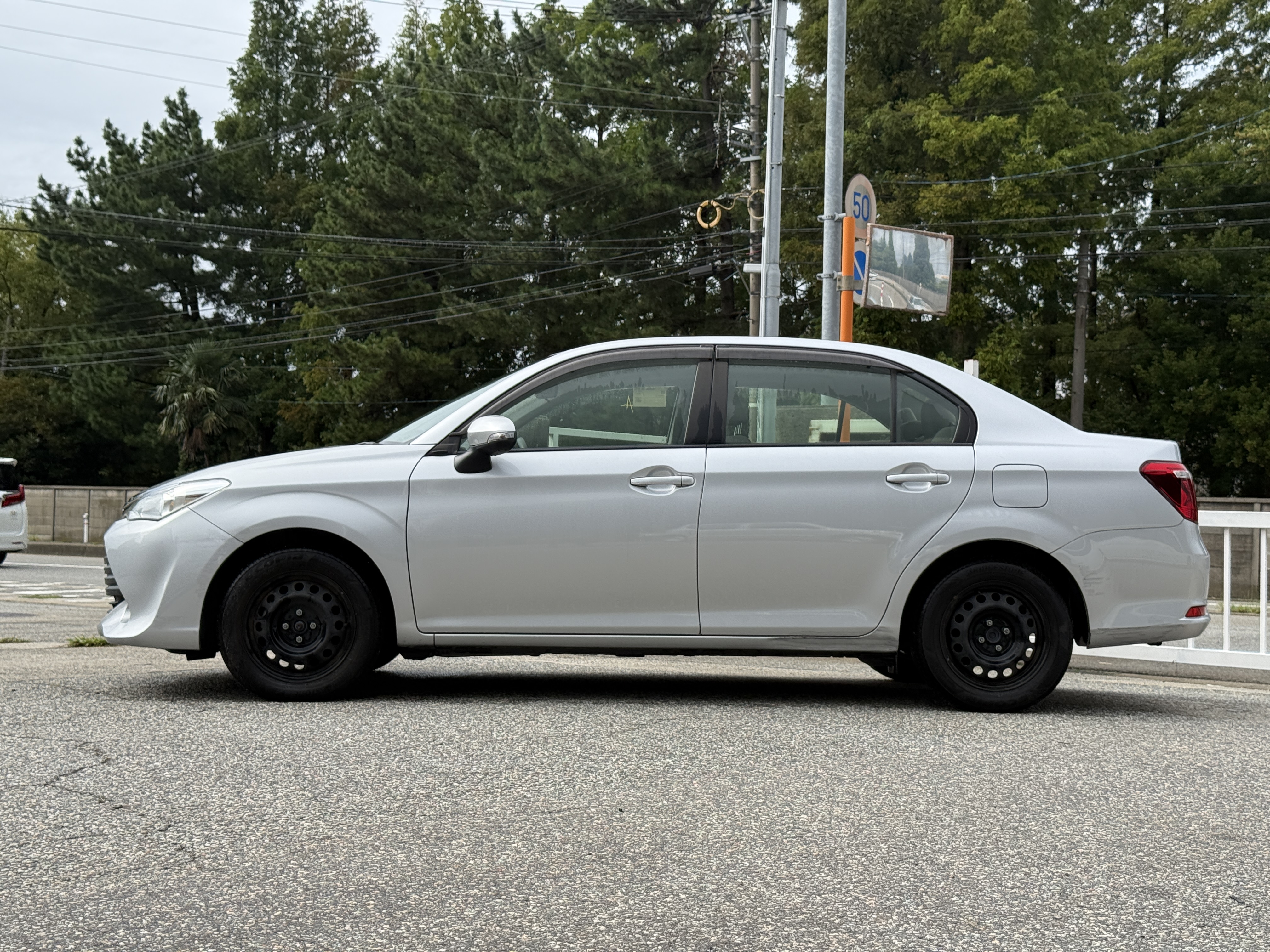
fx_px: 1761
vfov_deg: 30.3
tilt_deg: +2.3
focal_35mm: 48
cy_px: 476
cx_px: 635
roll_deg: -1.7
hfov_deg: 39.7
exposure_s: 1/4098
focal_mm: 6.76
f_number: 1.78
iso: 100
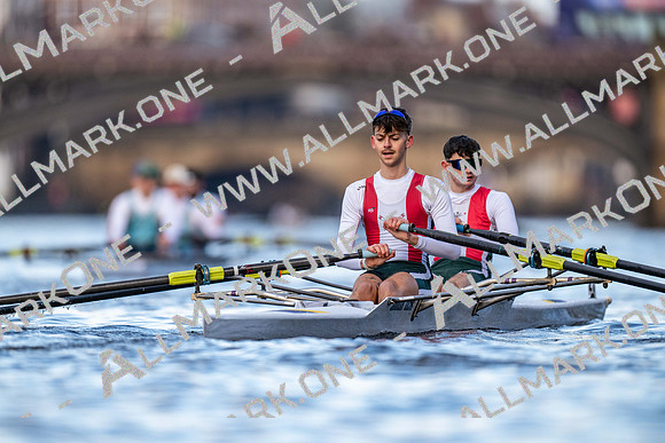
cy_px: 222
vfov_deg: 2.3
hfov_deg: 3.4
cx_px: 332
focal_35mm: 600
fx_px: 11085
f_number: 4
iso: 1250
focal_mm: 600
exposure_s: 1/2500
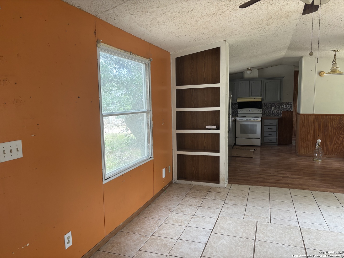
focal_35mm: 26
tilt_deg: -7.5
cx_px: 172
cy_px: 129
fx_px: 258
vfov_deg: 53.1
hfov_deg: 67.3
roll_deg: +0.9
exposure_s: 1/121
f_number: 1.6
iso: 125
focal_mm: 5.96
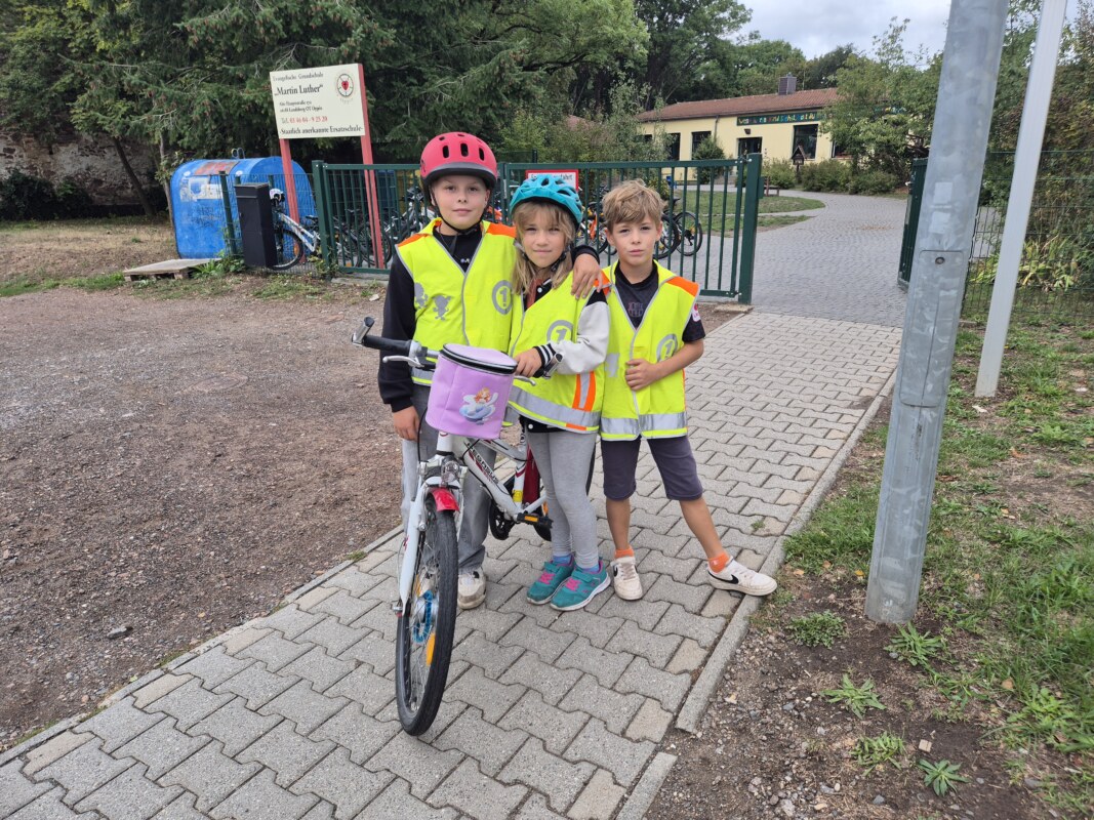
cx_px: 547
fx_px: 727
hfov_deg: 73.9
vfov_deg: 58.9
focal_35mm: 23
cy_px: 410
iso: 25
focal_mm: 5.4
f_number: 1.8
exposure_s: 1/514
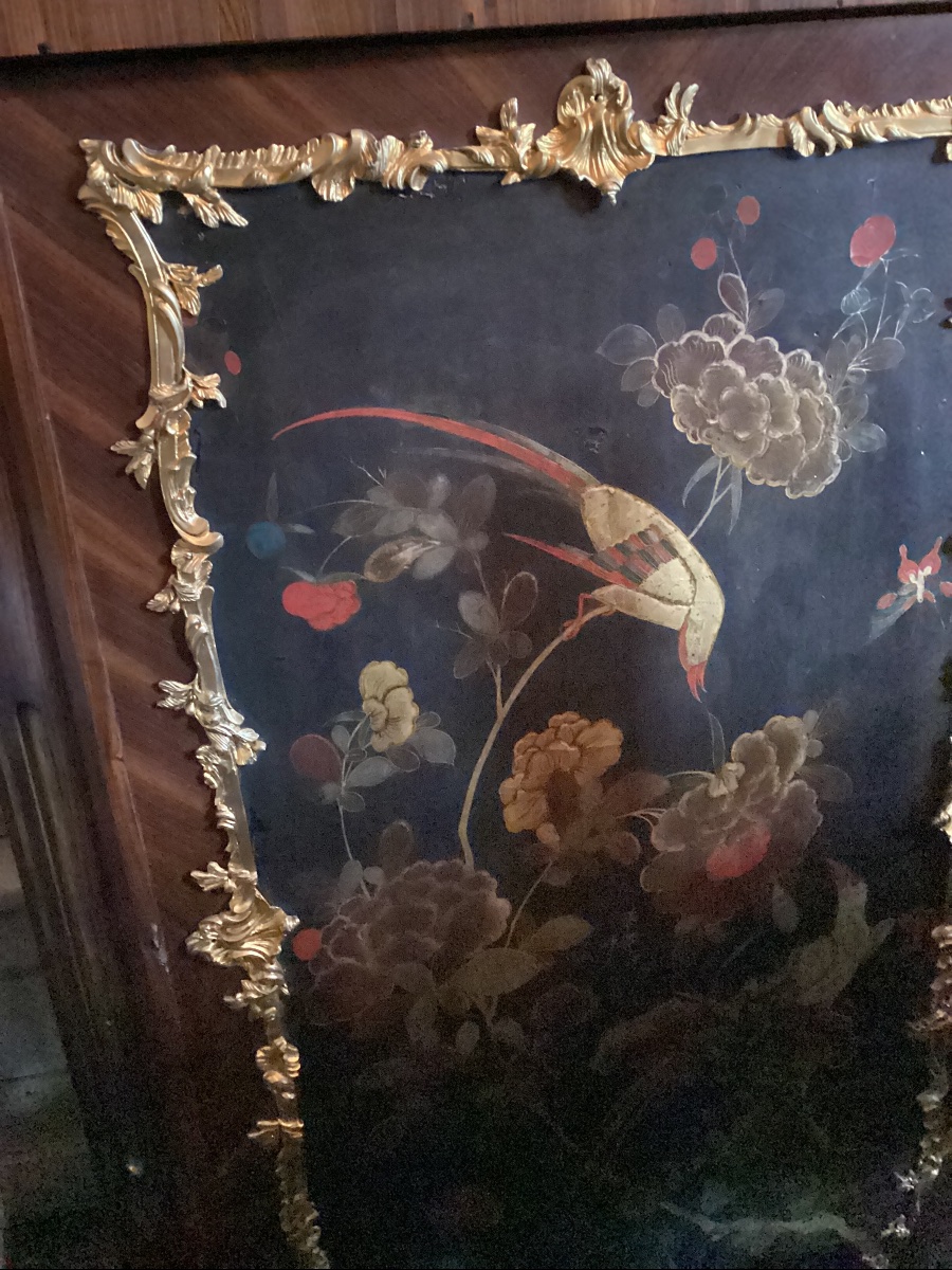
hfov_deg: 45.4
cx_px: 476
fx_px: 1137
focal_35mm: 31
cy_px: 635
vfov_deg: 58.4
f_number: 2.4
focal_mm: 3.3
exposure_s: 1/17
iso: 800
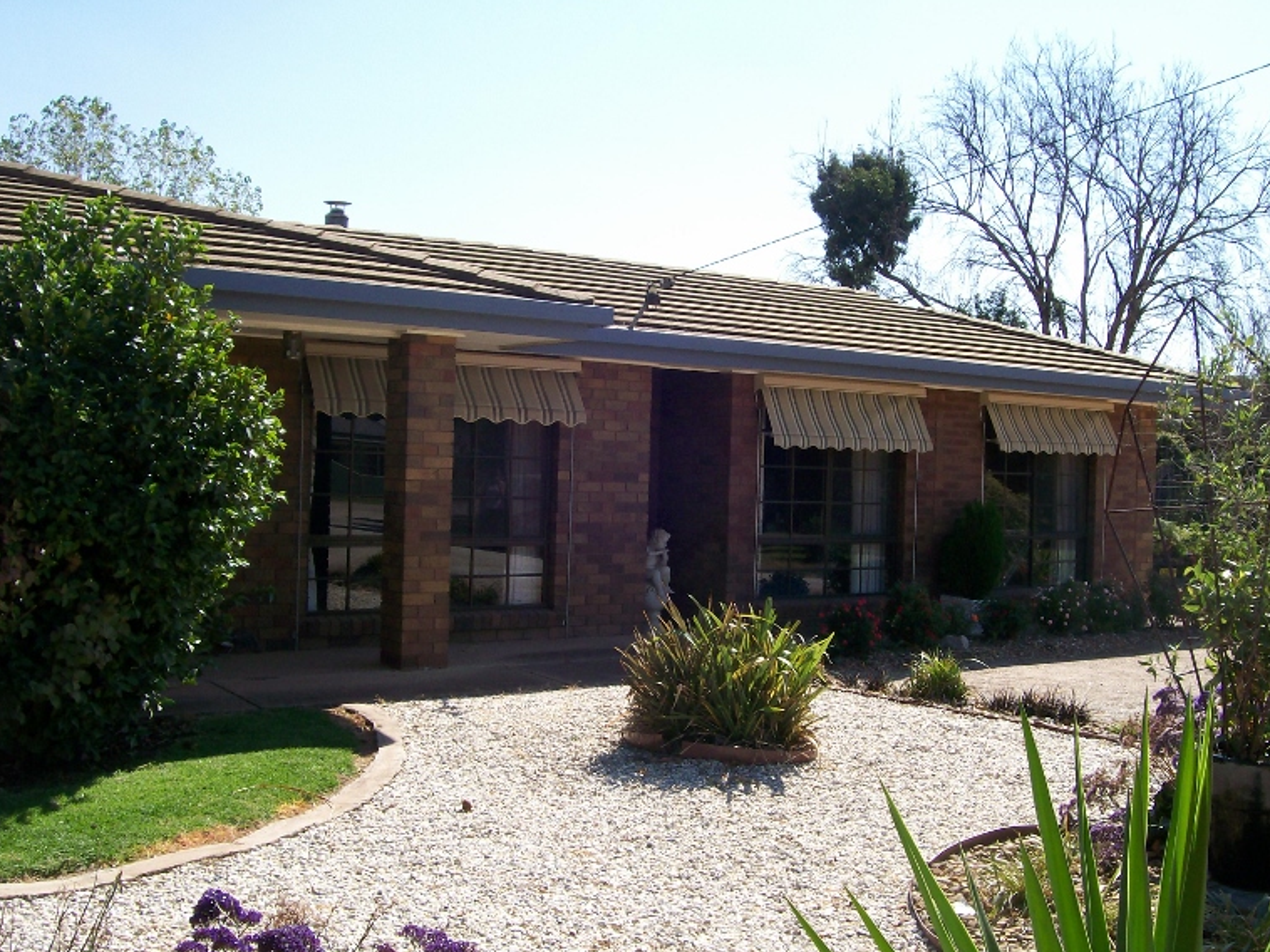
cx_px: 637
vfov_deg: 37.7
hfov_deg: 49.0
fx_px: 1394
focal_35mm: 38
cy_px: 486
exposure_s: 1/422
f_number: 4.8
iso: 80
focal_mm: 6
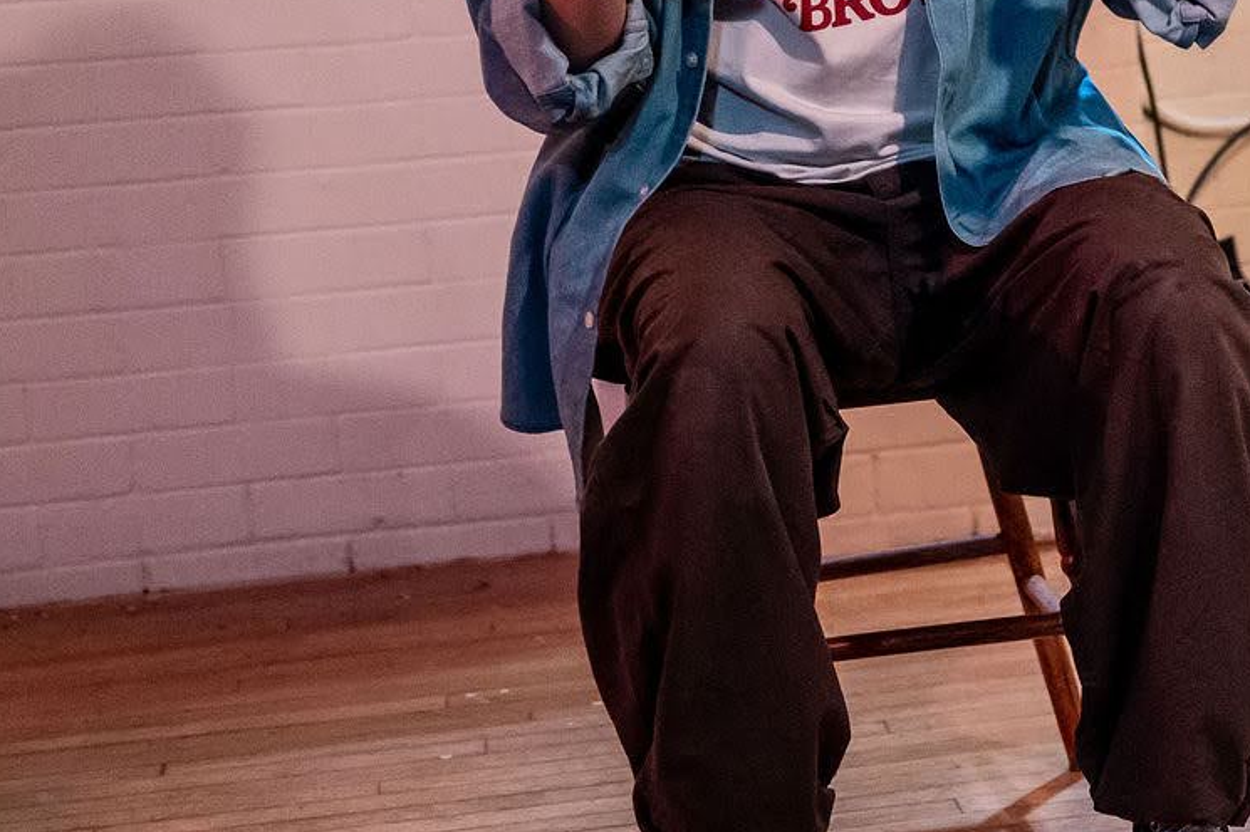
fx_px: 4199
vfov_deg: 11.3
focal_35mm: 121
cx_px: 1565
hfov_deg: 16.1
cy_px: 182
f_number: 2.8
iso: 8000
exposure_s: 1/50
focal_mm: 44
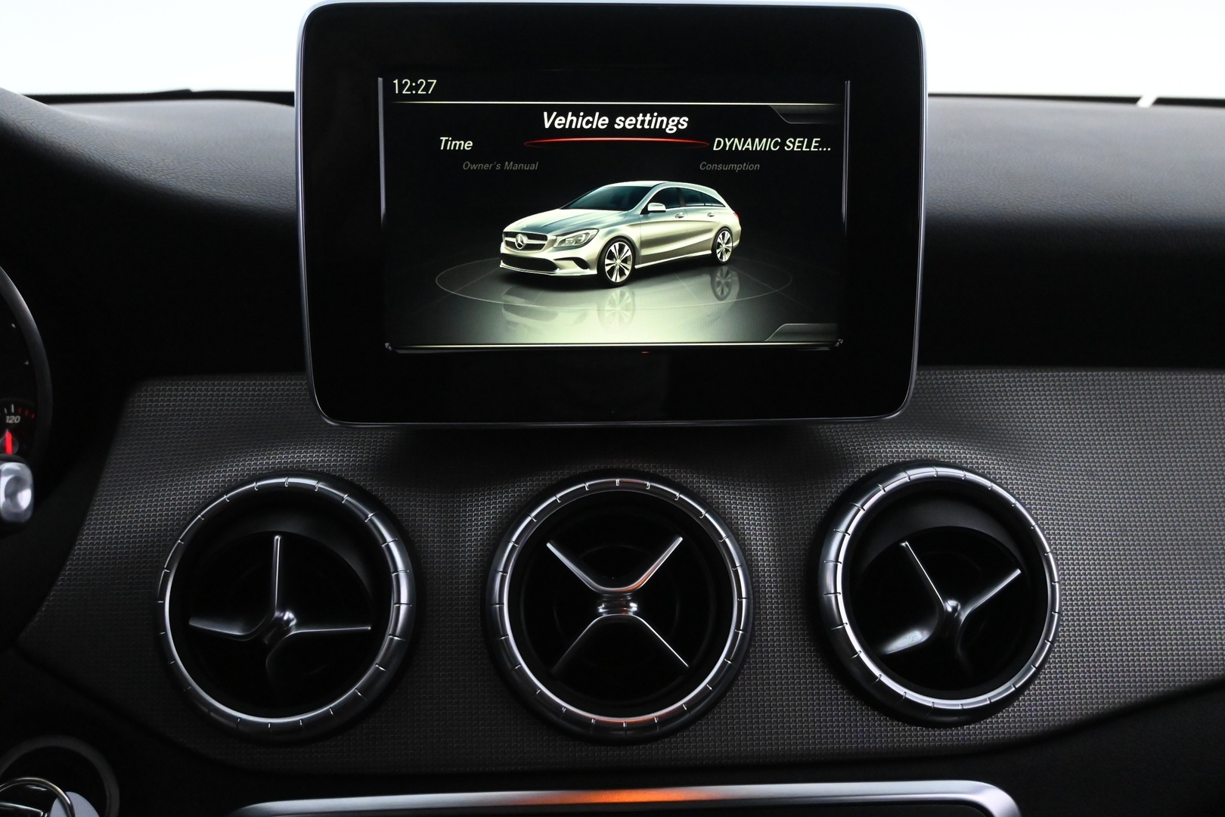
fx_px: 1404
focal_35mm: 41
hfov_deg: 47.2
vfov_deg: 32.4
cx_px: 612
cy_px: 408
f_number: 5
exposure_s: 1/100
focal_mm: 27.5
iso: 6400
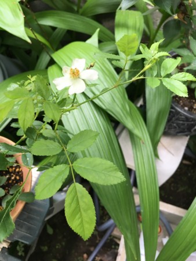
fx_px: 219
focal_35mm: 29
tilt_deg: -62.2
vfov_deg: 61.6
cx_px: 98
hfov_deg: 48.3
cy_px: 130
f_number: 2.2
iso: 25
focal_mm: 4.15
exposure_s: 1/40
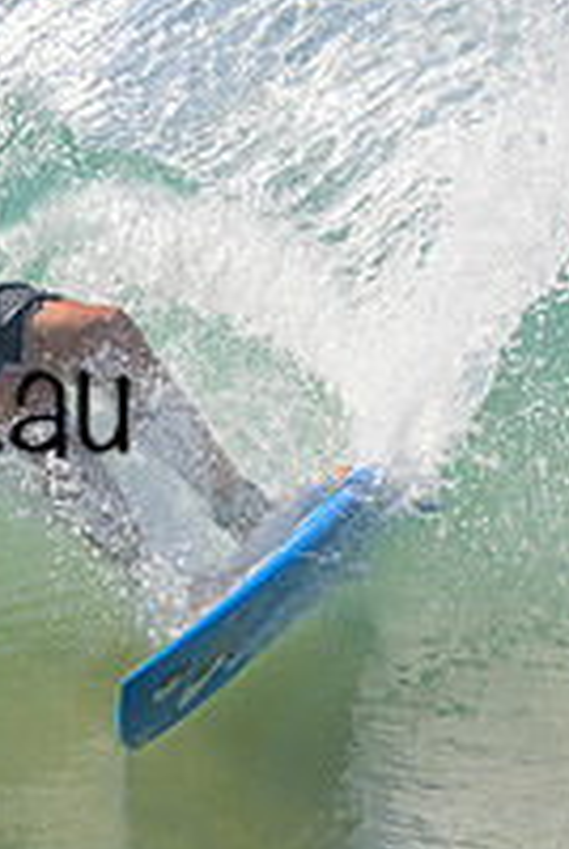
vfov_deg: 0.9
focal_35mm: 2280
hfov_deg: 0.6
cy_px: 60
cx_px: 122
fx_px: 53865
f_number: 11
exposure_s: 1/2000
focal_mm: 580
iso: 640
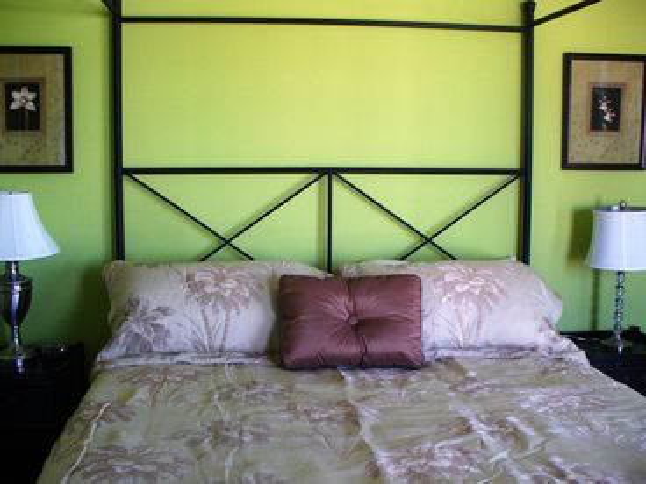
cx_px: 323
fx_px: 690
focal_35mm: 37
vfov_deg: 38.7
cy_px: 242
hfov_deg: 50.1
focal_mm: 6.1
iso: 150
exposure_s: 1/25
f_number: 2.8
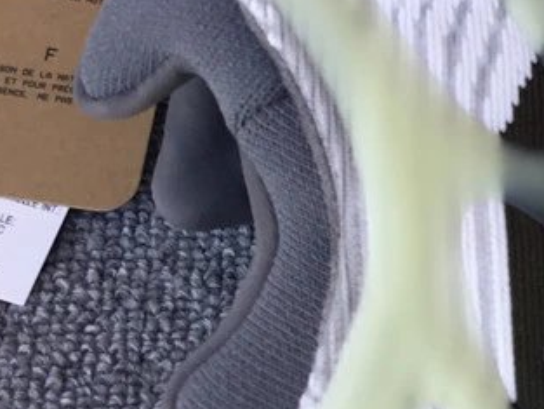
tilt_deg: -59.6
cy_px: 152
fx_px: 1399
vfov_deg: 16.6
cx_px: 549
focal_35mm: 89
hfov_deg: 21.2
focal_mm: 3.3
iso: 25
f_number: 2.4
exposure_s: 1/100
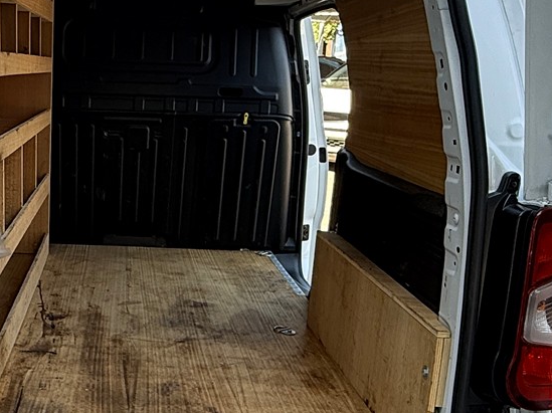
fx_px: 781
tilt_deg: -11.9
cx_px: 111
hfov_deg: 37.5
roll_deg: -1.9
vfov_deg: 29.6
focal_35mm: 49
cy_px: 217
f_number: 2.2
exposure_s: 1/194
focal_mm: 2.22
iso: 64
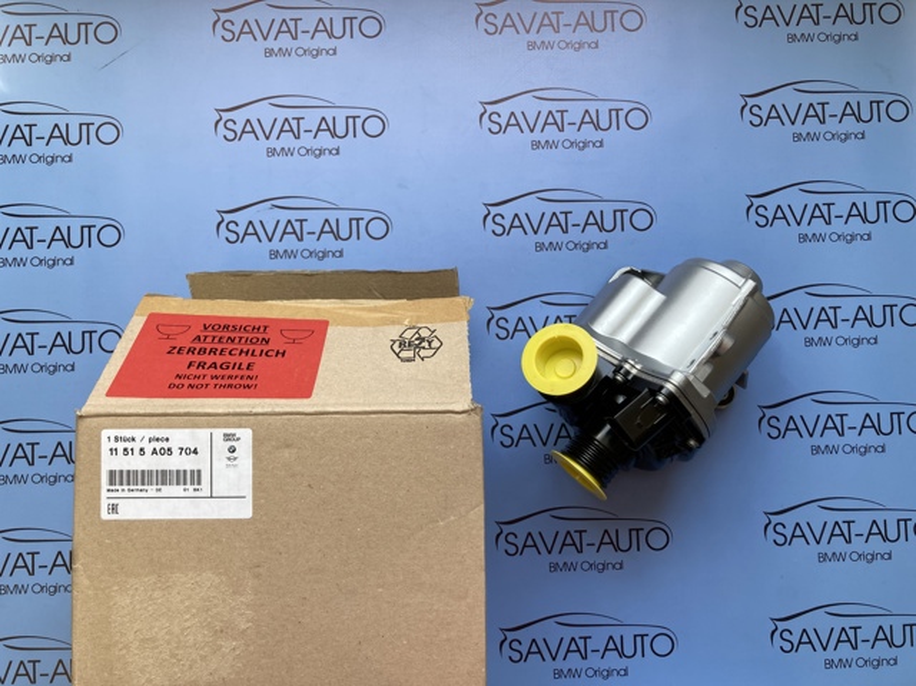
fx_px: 740
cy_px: 343
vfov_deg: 49.7
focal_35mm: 28
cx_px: 458
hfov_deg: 63.5
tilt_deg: -87.5
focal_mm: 3.99
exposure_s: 1/120
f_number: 1.8
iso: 25
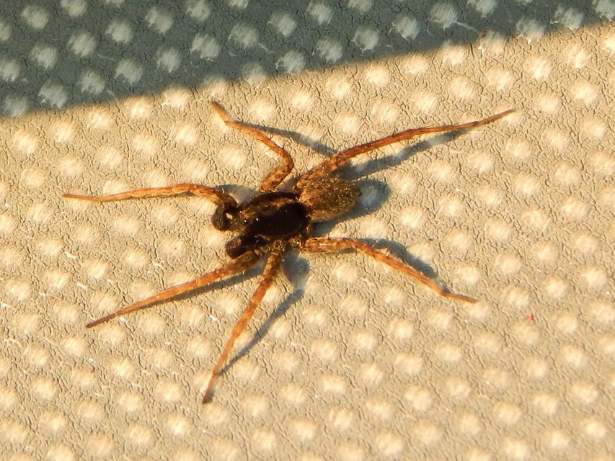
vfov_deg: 8.2
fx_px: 3234
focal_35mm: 182
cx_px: 308
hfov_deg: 10.9
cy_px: 230
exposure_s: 1/125
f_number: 5.3
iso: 125
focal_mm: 32.8
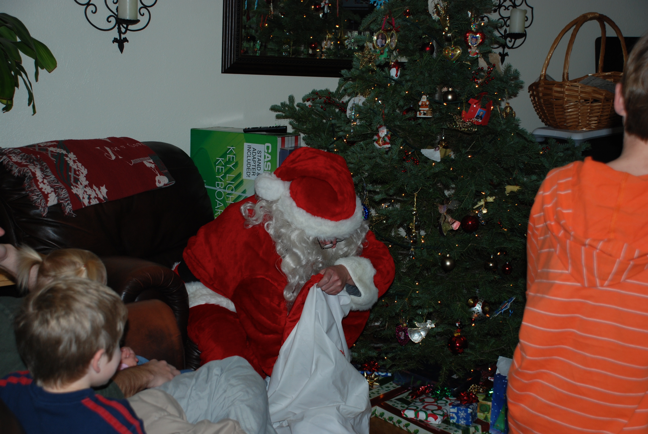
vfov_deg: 23.8
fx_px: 1027
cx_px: 324
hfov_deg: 35.0
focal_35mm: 57
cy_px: 217
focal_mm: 38
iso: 200
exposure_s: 1/60
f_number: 4.5
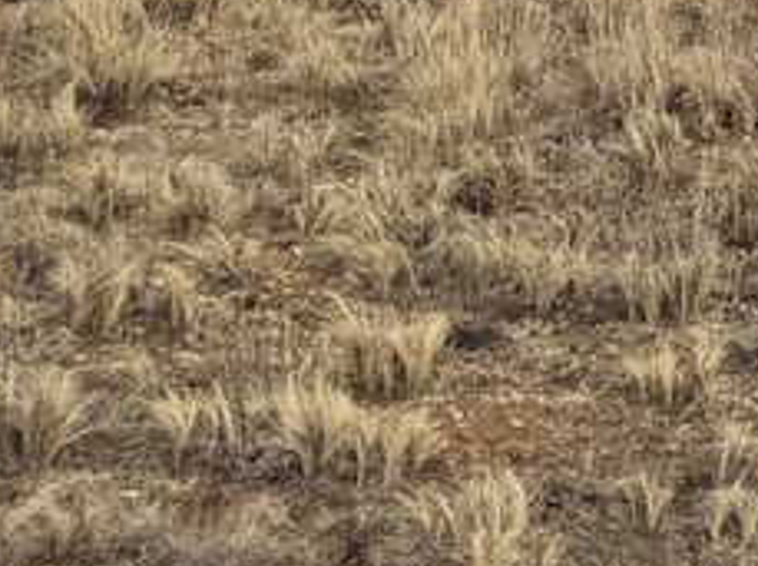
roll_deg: -1.2
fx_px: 3673
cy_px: -685
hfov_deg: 10.1
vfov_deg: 8.2
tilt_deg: +12.1
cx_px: 1867
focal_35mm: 168
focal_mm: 6.76
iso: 80
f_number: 1.78
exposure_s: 1/2232
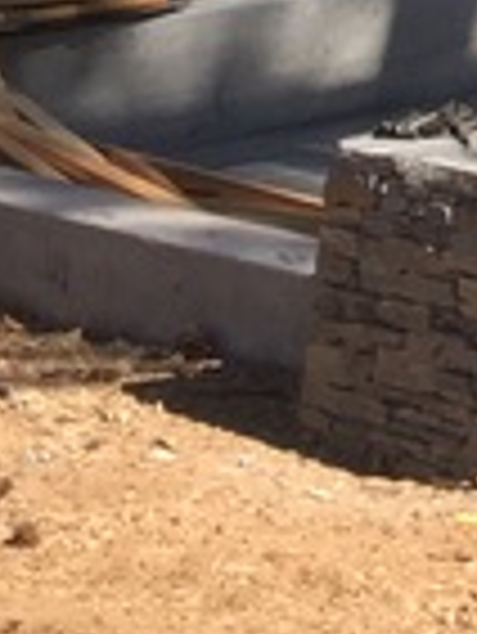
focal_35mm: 211
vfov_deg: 8.2
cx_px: 1606
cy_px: -1169
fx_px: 3871
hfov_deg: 6.3
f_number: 2.2
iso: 25
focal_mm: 4.15
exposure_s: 1/545
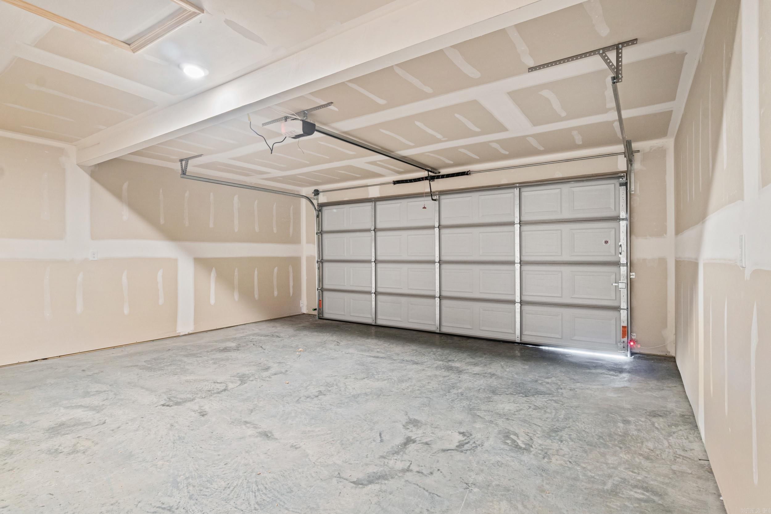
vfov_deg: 67.4
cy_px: 257
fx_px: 385
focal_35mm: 18
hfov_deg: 90.0
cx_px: 386
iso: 250
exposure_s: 6
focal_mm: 12
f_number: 9
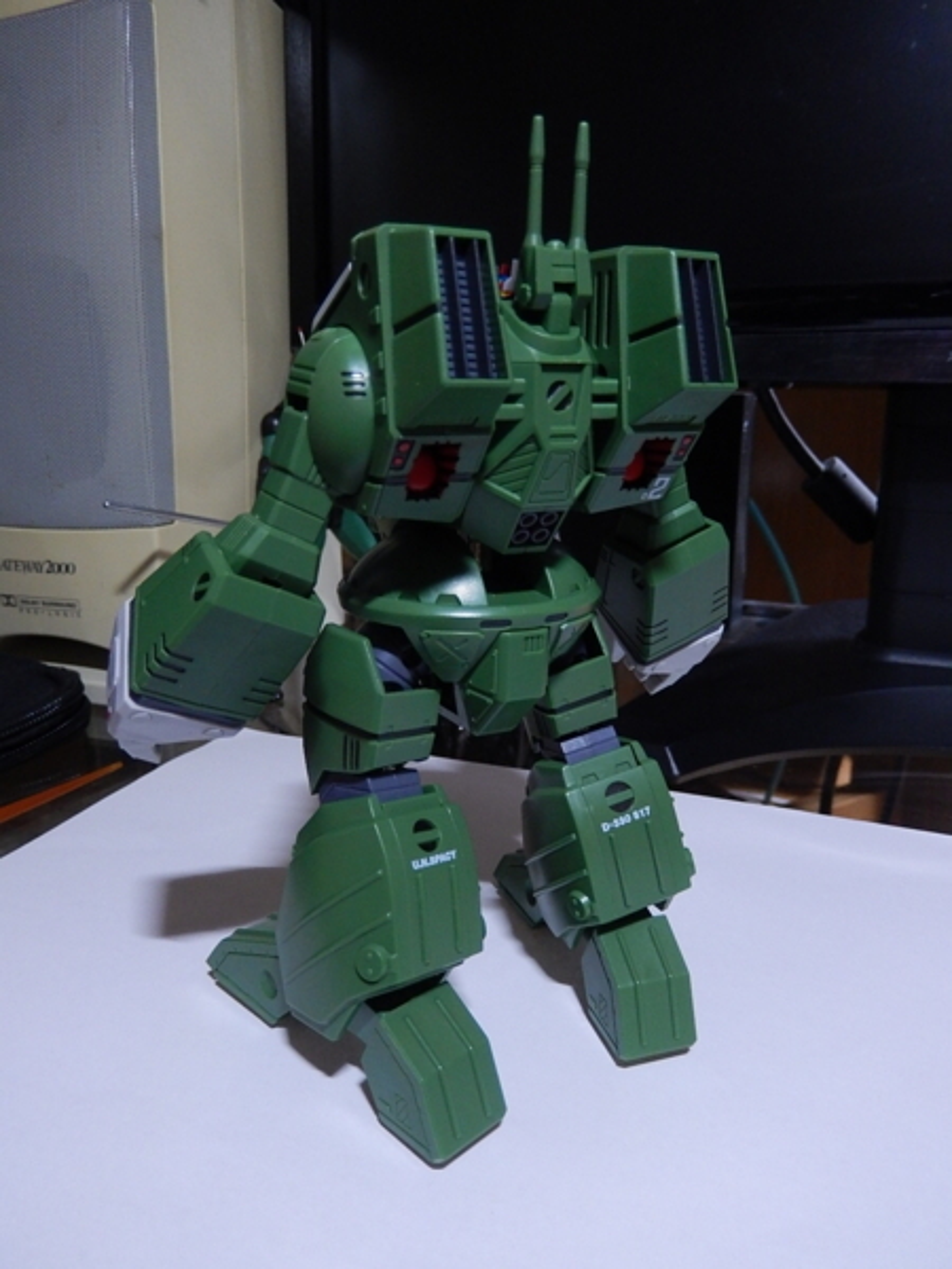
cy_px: 634
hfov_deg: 54.9
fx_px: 917
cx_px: 476
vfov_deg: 69.4
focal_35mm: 25
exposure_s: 1/13
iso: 400
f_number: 3.4
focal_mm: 4.5
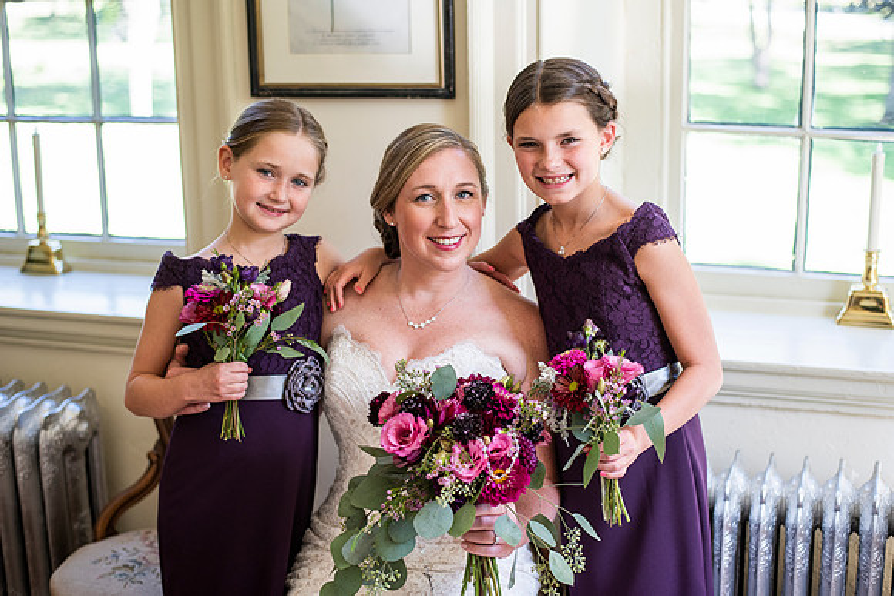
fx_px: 1242
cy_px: 298
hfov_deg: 39.6
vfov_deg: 27.0
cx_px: 447
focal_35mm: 50
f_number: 2.5
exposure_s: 1/500
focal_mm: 50
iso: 640
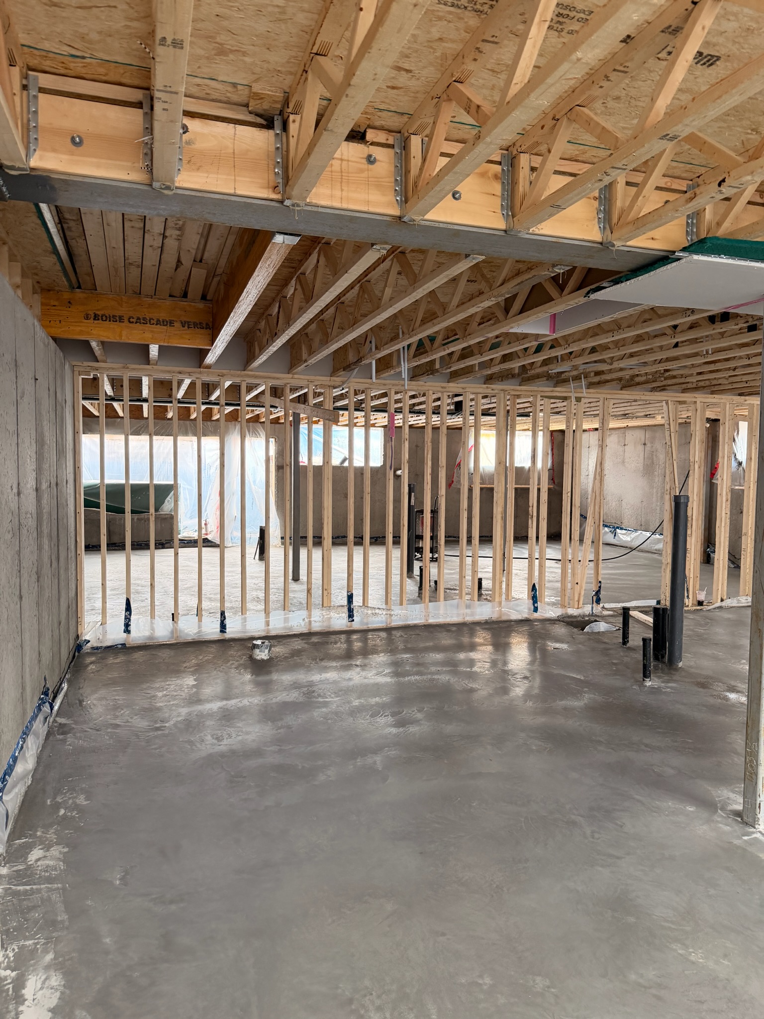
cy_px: 510
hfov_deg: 56.8
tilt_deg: -4.3
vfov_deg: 71.6
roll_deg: -1.4
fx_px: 706
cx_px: 382
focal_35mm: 24
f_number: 1.78
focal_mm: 6.76
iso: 200
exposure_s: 1/83
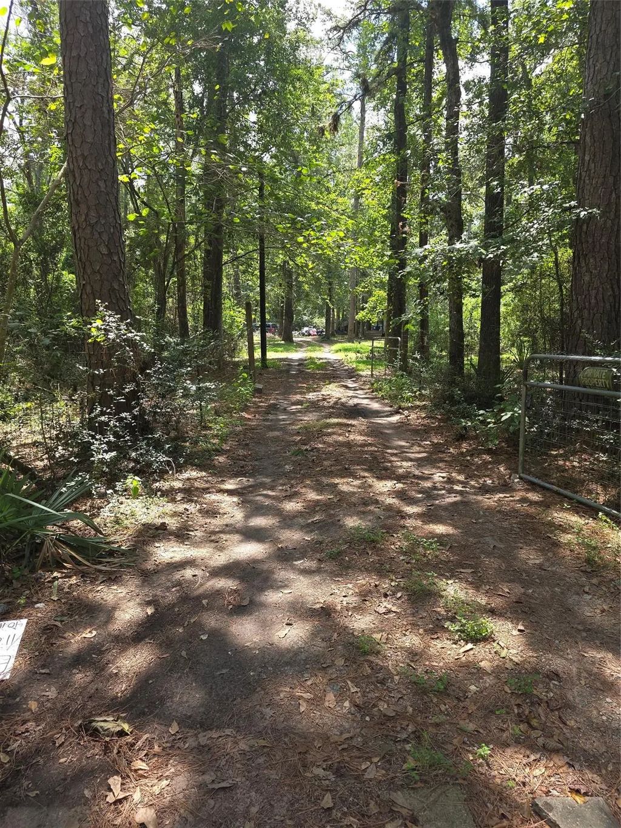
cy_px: 414
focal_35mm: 23
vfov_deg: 73.9
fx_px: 550
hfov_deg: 58.9
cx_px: 310
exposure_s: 1/120
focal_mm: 6.3
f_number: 1.7
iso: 12
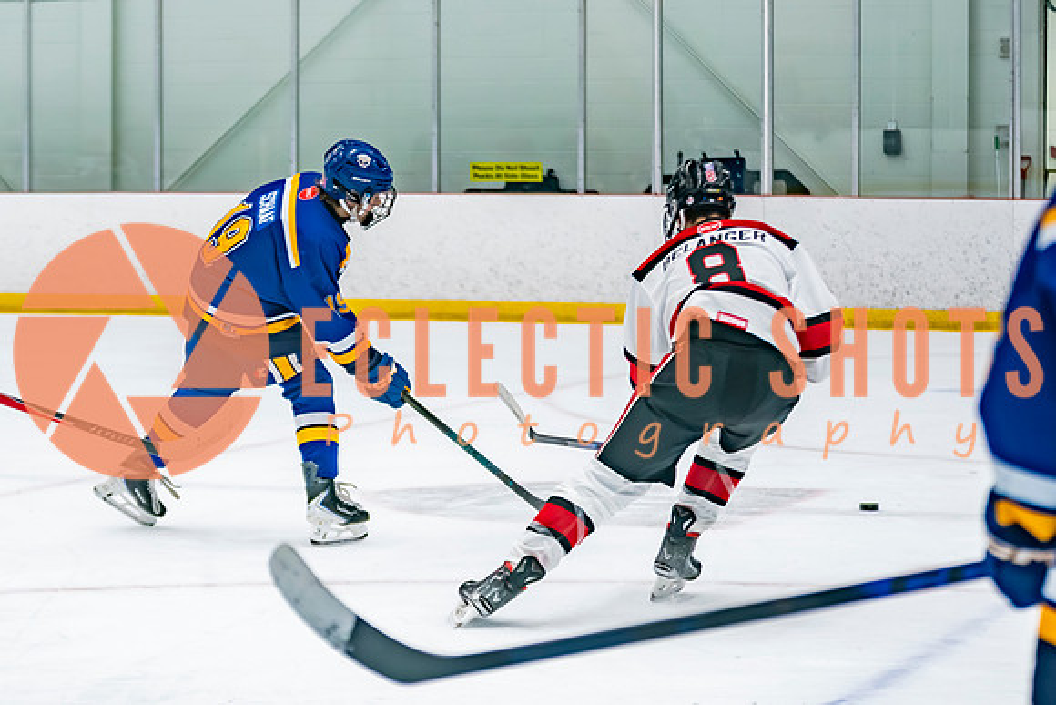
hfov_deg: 18.1
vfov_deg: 12.2
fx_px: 3300
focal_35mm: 112
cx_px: 280
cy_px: 393
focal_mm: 70
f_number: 2.8
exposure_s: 1/640
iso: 1600
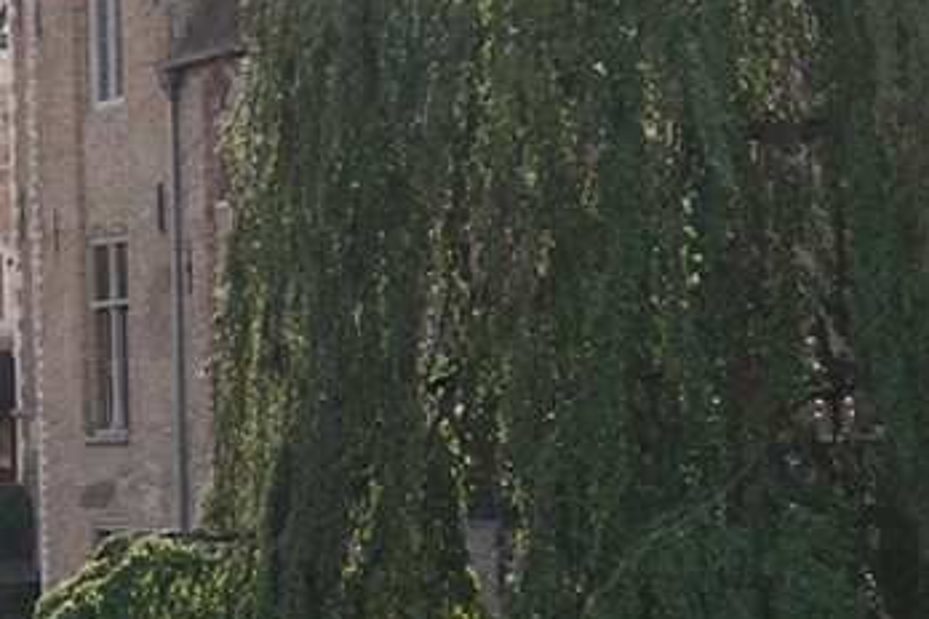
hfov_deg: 13.8
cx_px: -534
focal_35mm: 138
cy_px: 259
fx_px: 3561
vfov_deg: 9.9
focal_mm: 24
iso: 100
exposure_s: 1/100
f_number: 13
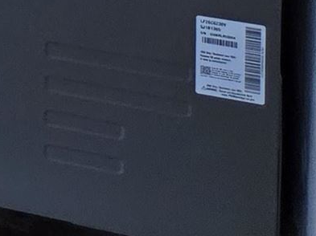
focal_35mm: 180
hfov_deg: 7.8
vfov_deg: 6.9
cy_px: -612
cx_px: -910
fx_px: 1642
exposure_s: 1/180
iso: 40
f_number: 1.8
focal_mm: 5.4
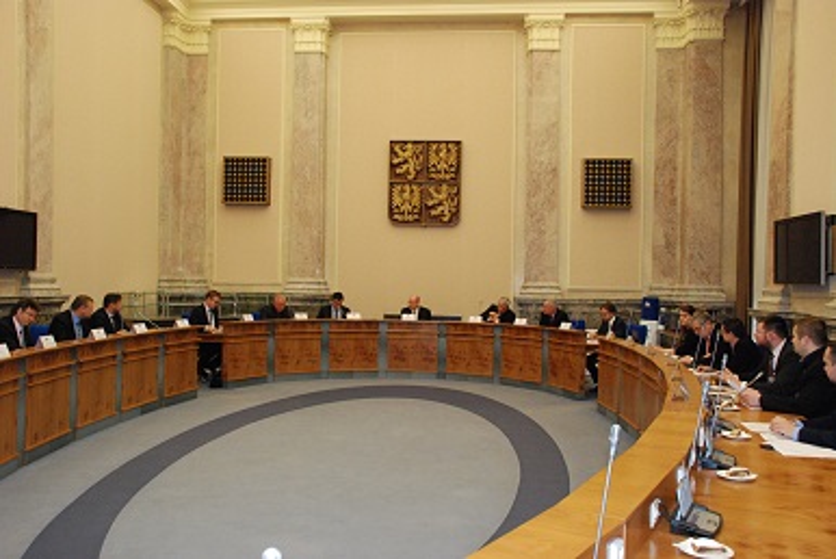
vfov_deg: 40.0
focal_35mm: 33
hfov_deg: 57.2
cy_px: 280
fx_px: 767
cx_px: 418
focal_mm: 22
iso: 1600
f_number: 5.6
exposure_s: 1/60
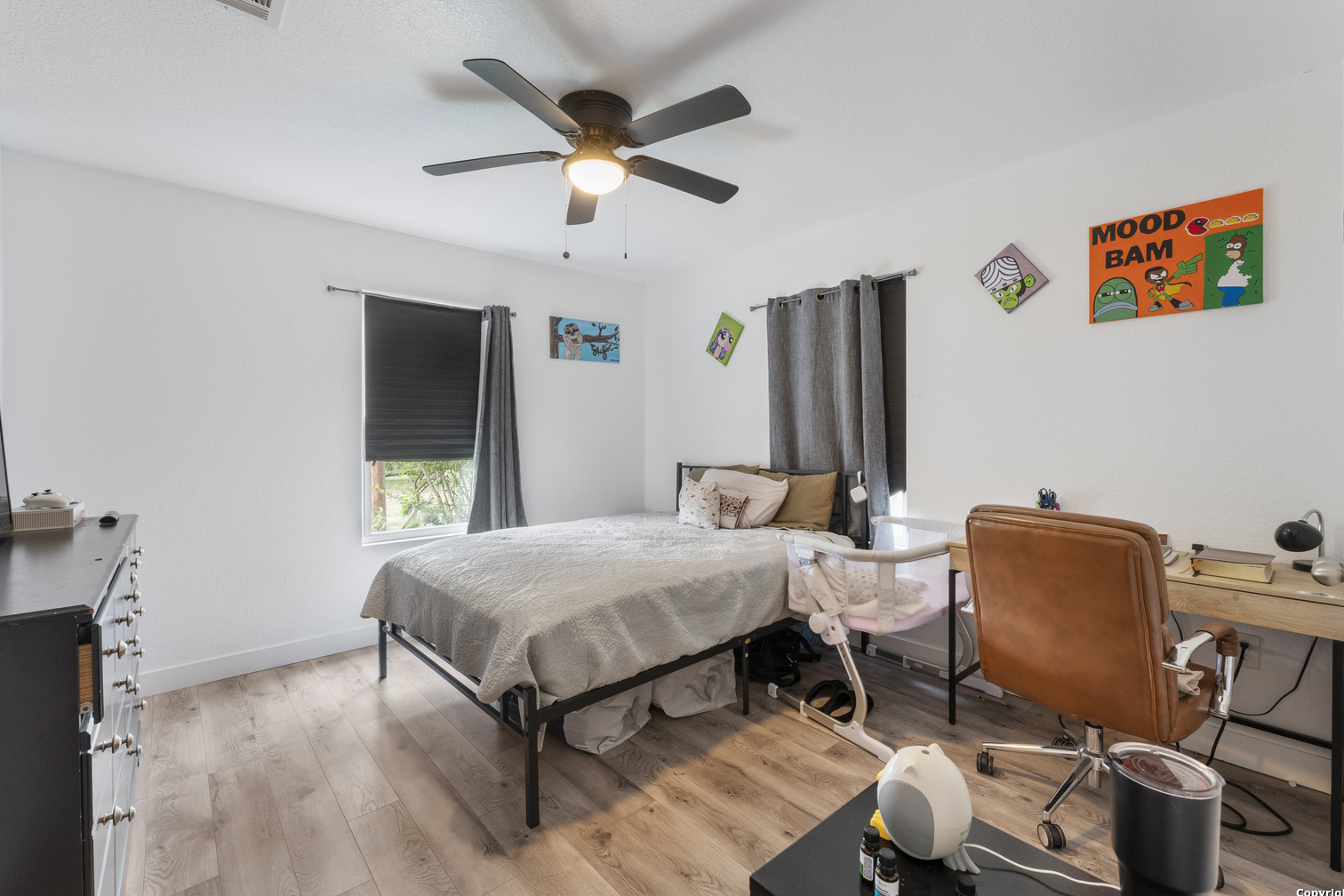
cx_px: 670
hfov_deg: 100.4
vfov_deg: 77.3
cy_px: 435
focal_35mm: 15
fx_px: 560
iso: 400
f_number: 11
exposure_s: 1.3
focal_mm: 14
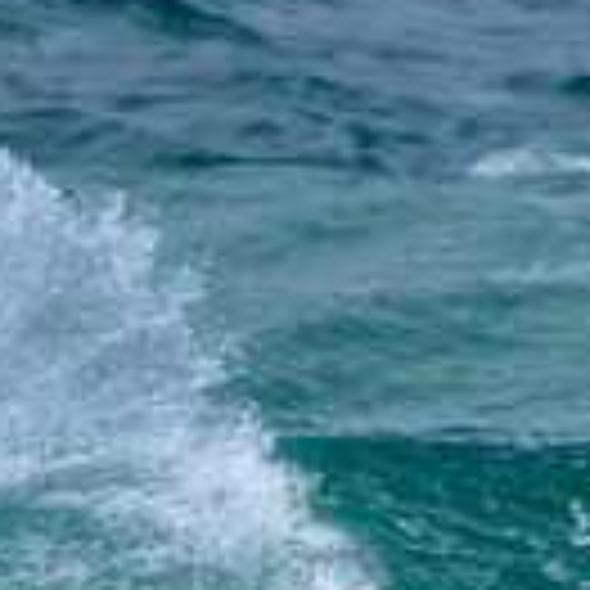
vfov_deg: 0.5
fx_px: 65158
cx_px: -450
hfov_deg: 0.5
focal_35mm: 3379
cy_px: 732
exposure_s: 1/2500
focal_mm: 900
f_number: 11
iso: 1100
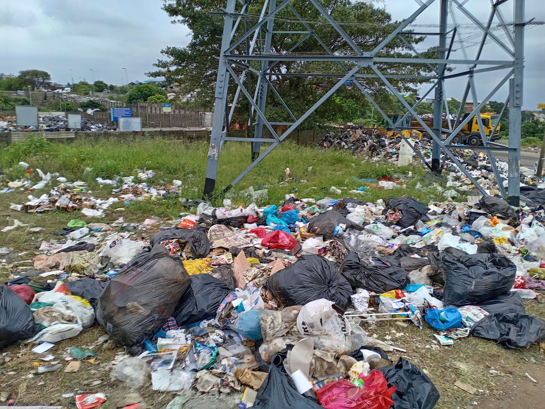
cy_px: 204
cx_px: 272
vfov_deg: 51.4
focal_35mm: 27
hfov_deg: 65.3
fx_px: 425
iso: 100
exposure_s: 1/205
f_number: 1.8
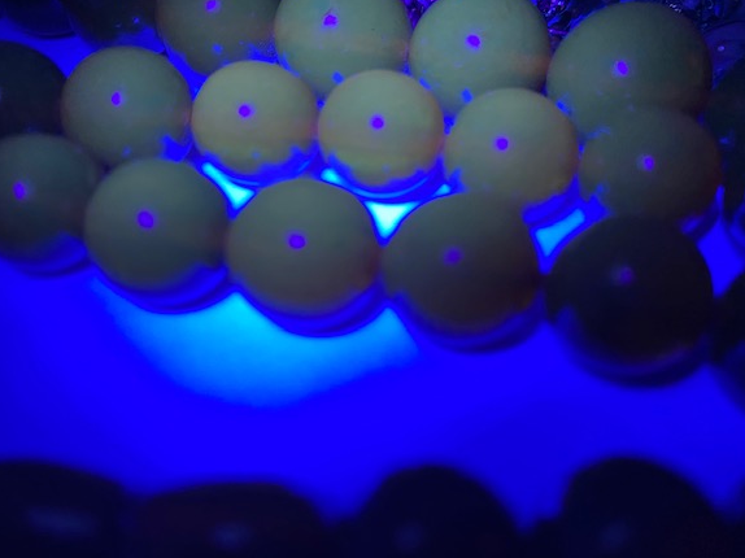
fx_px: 624
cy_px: 278
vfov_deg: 48.2
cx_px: 382
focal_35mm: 29
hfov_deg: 61.7
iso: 500
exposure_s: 1/33
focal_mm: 4.25
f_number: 1.8
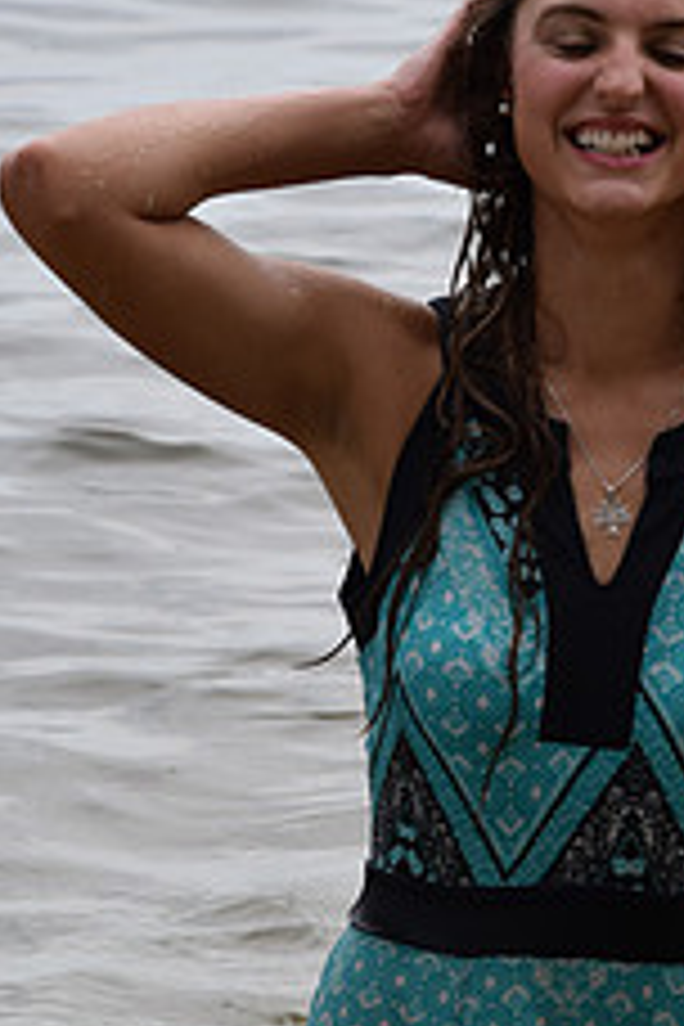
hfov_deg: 3.8
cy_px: 270
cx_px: 650
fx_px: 10353
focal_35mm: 363
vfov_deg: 5.7
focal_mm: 95
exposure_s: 1/250
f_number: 8
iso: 200
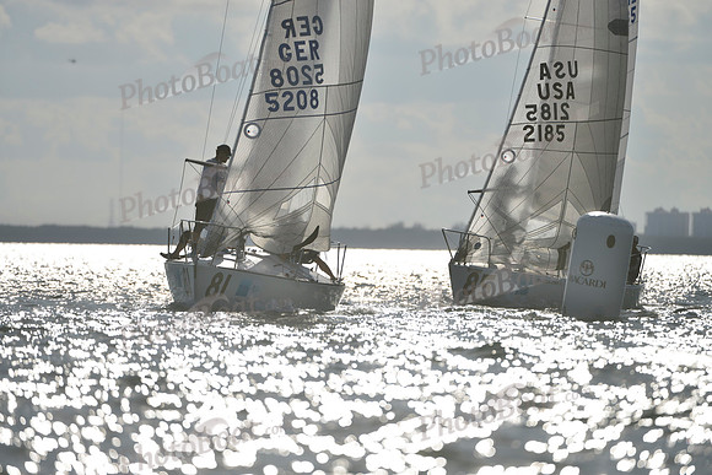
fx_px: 7913
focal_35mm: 400
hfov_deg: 5.2
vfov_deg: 3.4
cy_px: 238
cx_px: 356
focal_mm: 400
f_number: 4.5
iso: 200
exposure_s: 1/6400
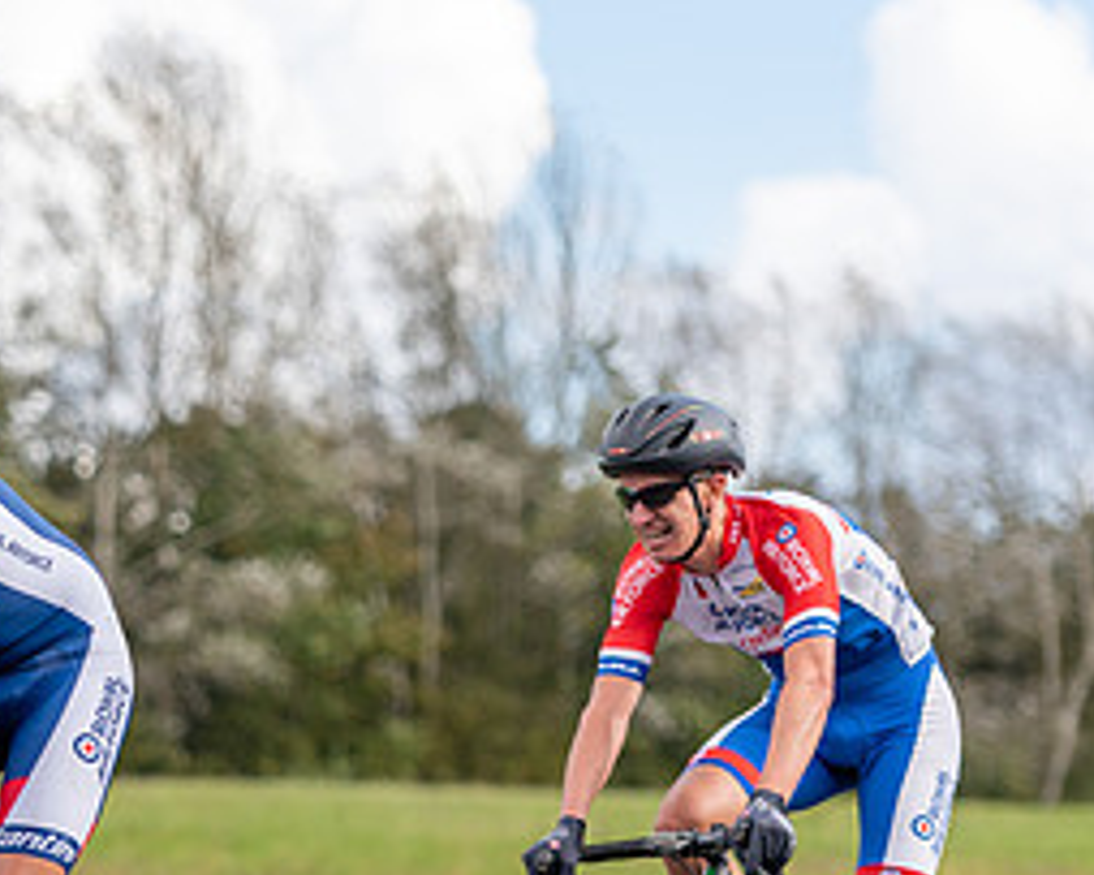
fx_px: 8059
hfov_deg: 7.7
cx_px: -22
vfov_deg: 6.2
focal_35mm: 249
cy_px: 623
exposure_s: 1/2500
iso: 160
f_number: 2.8
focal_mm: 116
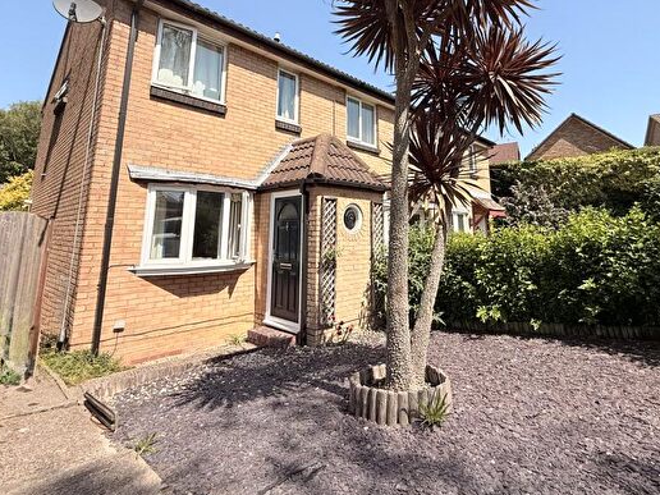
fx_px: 362
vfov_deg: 67.0
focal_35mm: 19
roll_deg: +0.0
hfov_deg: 84.5
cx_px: 354
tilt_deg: +11.0
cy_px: 169
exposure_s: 1/1698
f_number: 2.2
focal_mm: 2.22
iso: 50
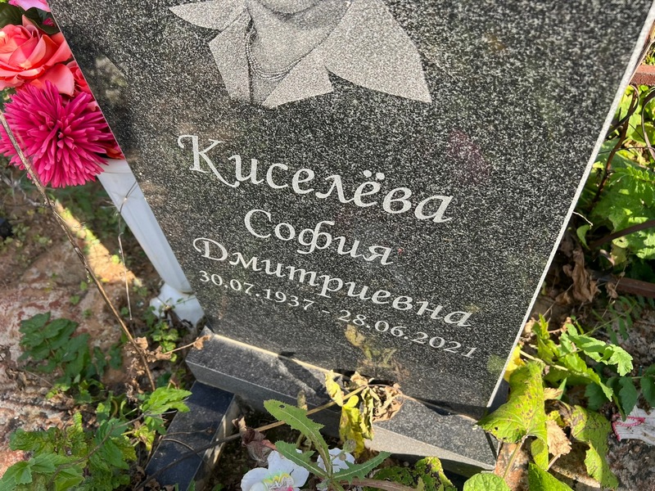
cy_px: 246
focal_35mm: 26
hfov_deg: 67.3
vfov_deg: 53.1
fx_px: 492
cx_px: 328
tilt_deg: -51.6
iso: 50
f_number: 1.5
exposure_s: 1/597
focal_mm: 5.7
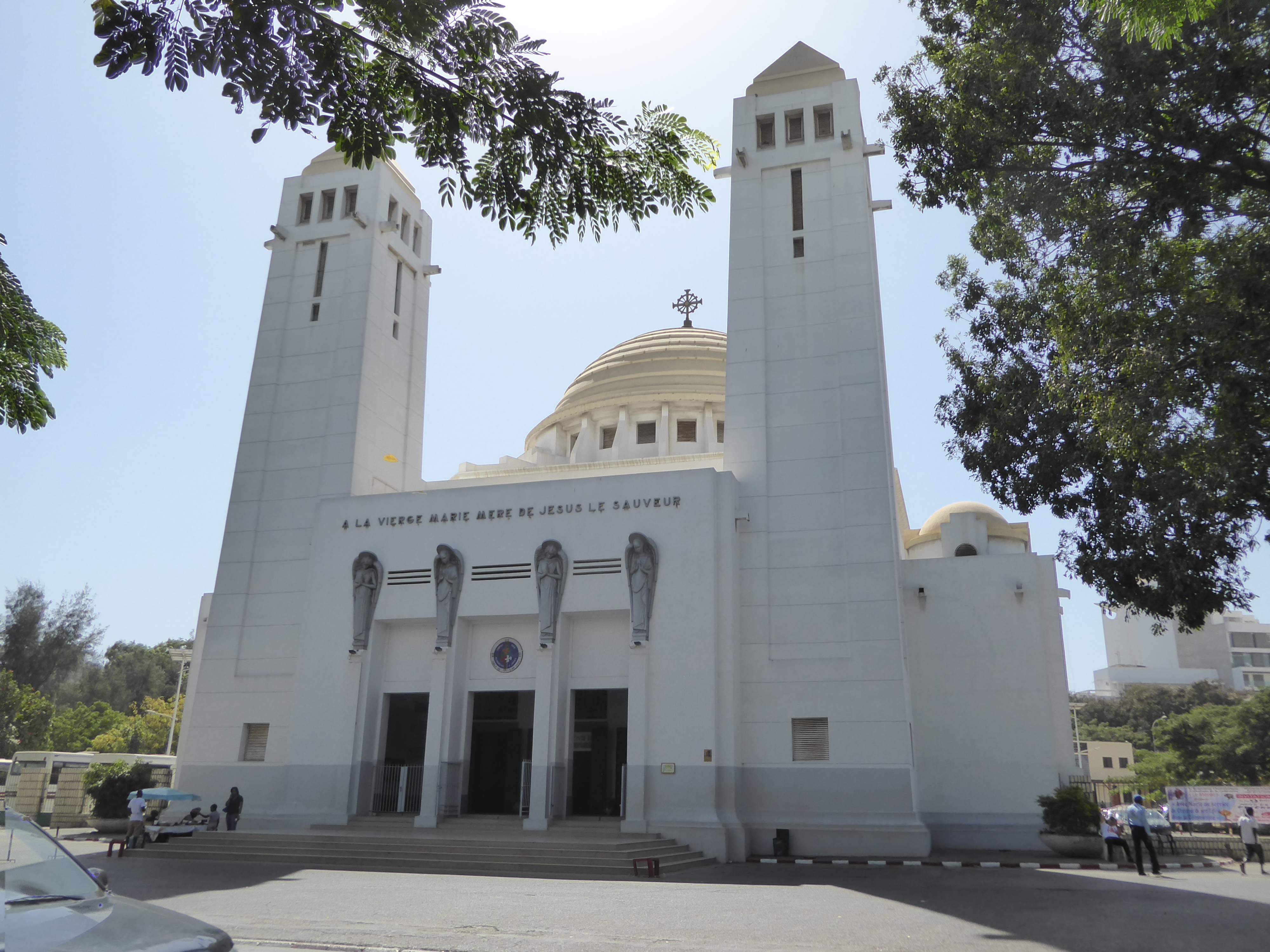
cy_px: 476
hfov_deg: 61.7
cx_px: 635
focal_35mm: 29
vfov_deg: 48.2
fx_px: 1064
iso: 160
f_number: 3.5
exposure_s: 1/1300
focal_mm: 5
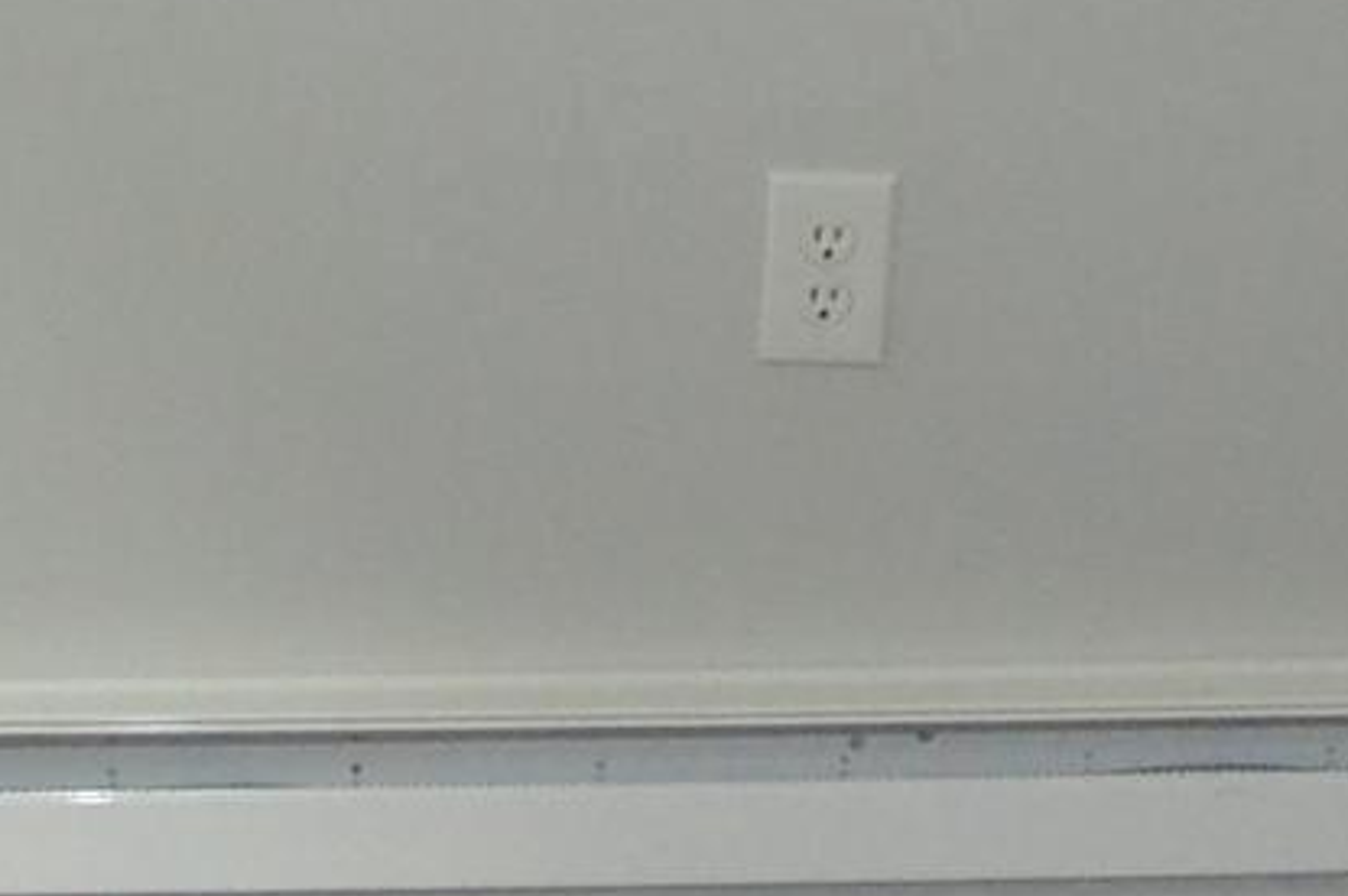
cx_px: 279
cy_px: -950
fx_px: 6098
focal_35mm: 163
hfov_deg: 12.6
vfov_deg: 8.0
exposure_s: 1/60
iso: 3200
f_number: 3.8
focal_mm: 22
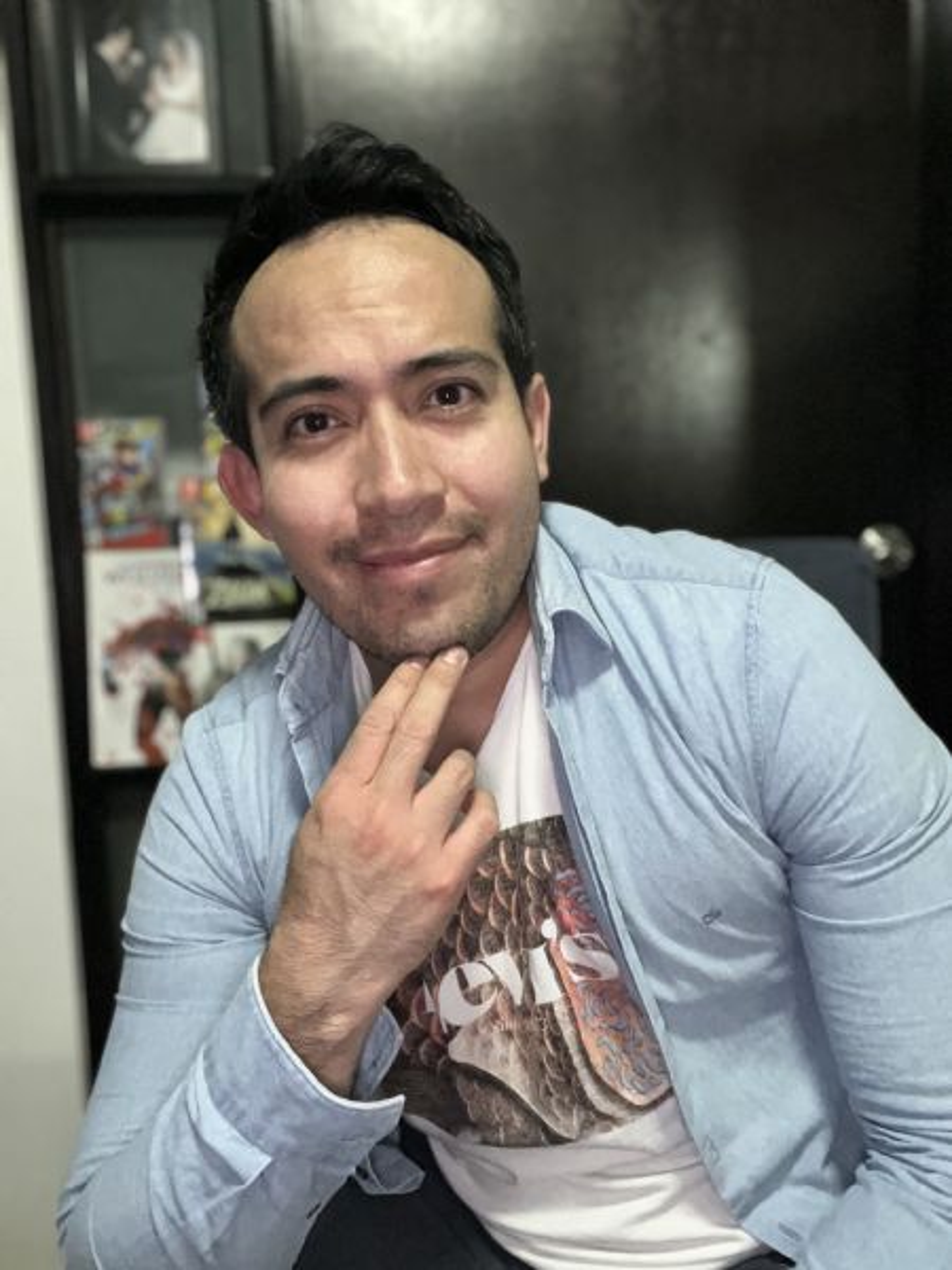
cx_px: 476
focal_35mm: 30
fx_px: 1100
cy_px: 635
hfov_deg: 46.8
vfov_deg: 60.0
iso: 400
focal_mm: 2.71
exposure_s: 1/30
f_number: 2.2
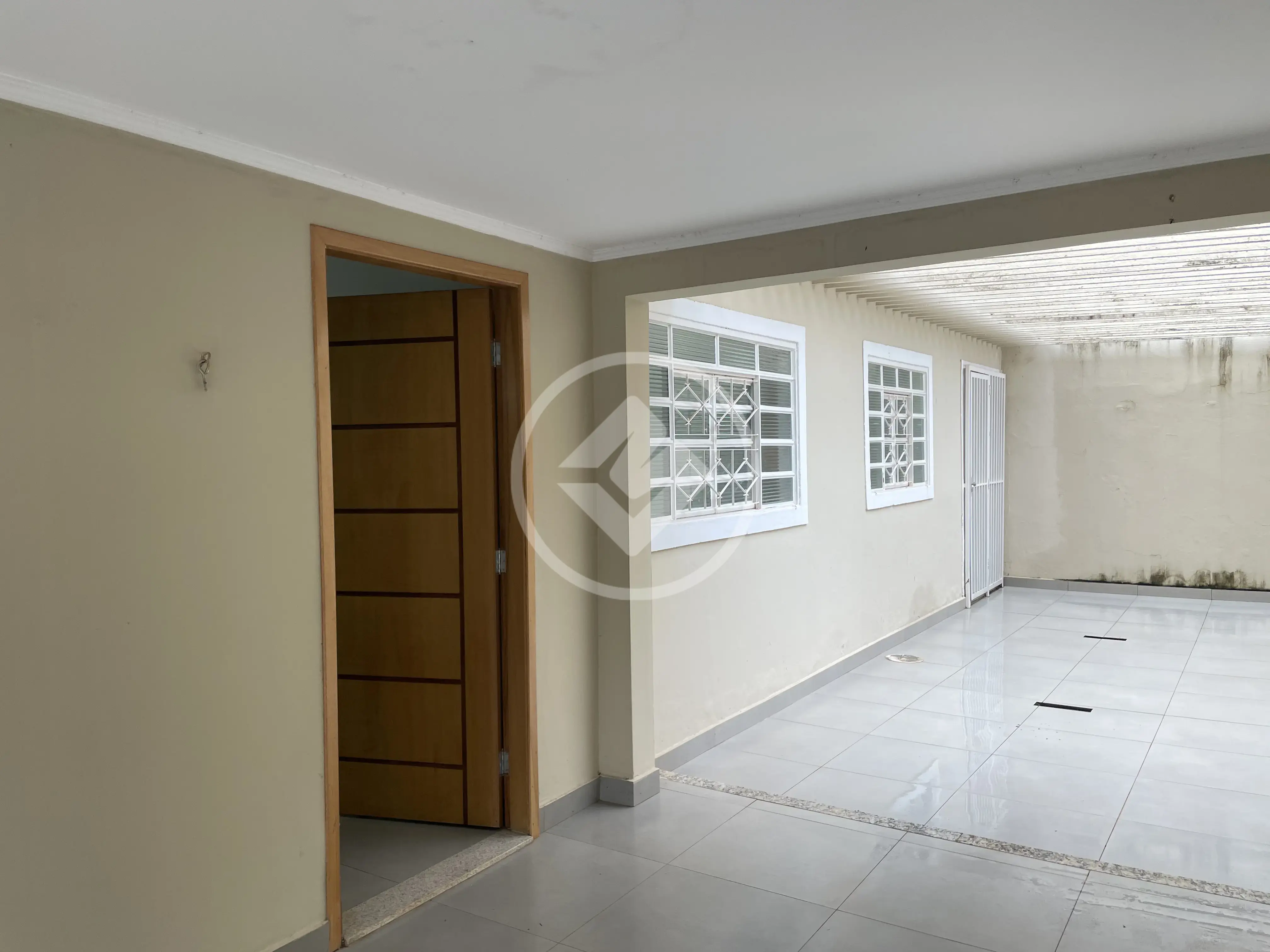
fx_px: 954
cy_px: 476
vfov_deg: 53.1
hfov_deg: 67.3
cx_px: 635
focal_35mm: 26
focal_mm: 4.2
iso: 40
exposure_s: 1/169
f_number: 1.6
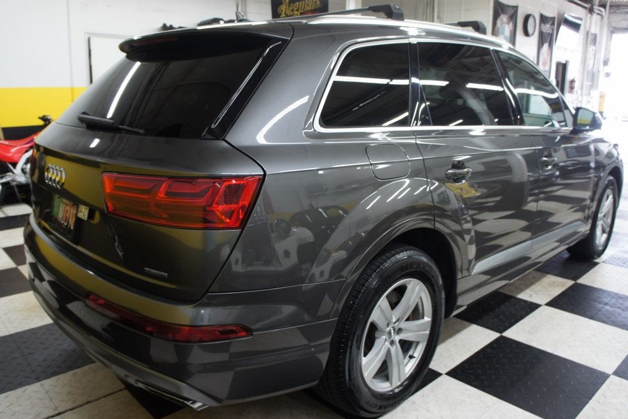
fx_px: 488
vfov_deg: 46.4
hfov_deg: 65.5
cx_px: 317
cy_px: 207
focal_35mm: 28
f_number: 3.5
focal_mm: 18
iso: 400
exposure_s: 1/30
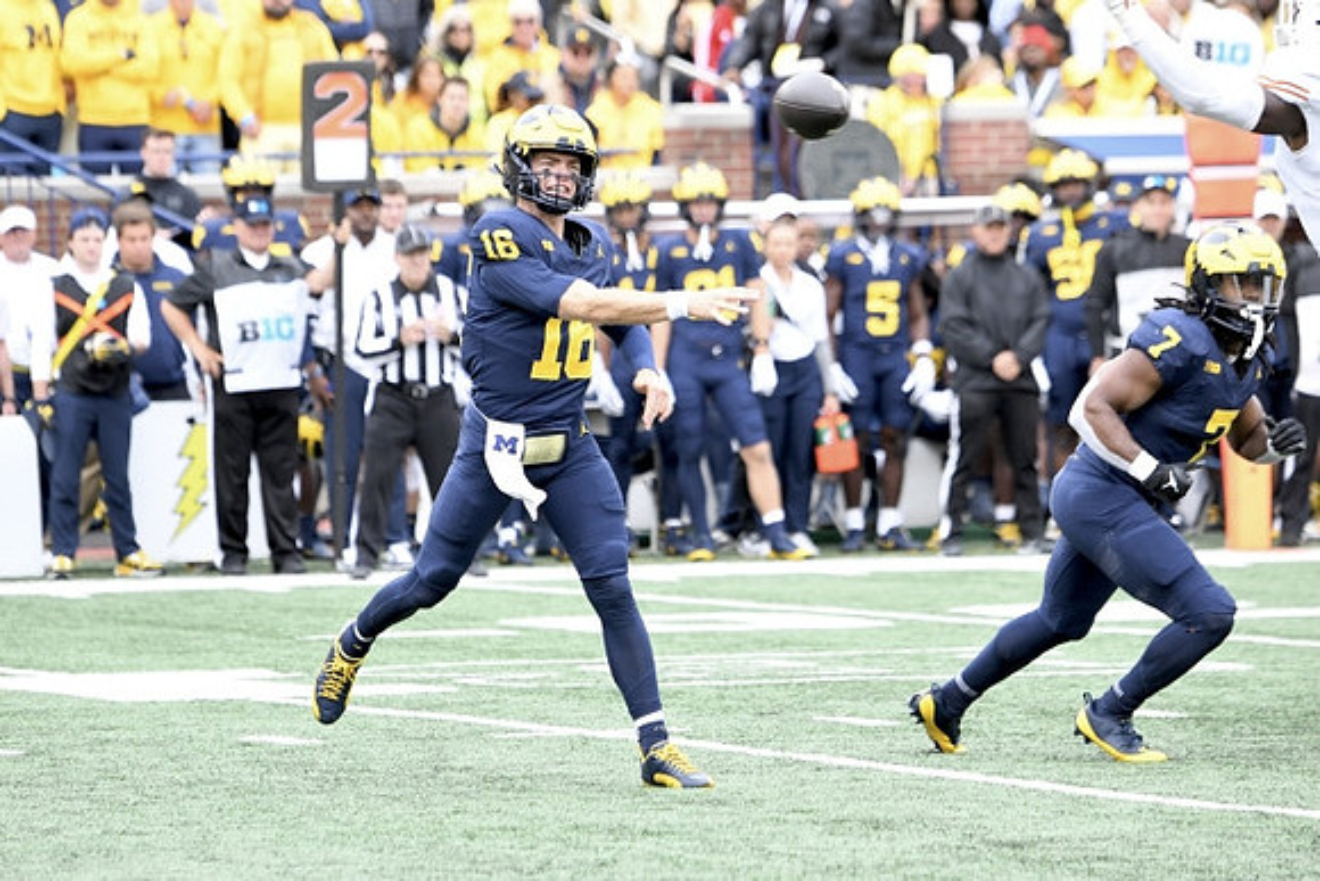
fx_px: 11882
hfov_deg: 6.4
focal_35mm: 324
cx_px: 660
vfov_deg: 4.2
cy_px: 440
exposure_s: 1/1250
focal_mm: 270
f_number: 5.6
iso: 1600
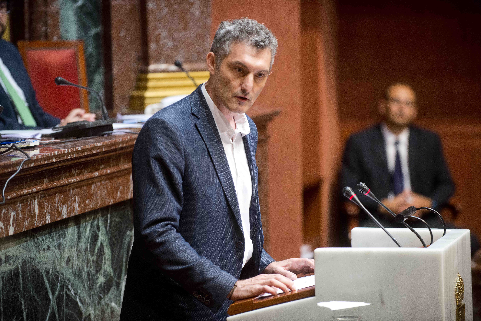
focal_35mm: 170
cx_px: 240
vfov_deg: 8.1
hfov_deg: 12.1
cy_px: 160
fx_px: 2272
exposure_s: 1/100
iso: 1600
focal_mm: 170
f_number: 3.2
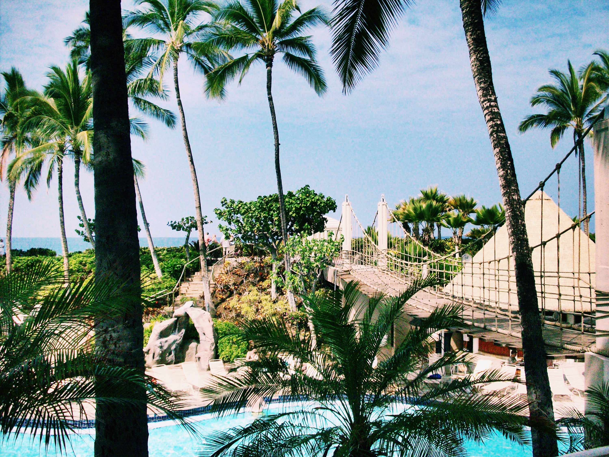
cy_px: 228
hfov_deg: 50.1
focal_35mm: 37
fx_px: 651
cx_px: 304
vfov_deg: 38.7
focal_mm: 6.2
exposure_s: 1/1046
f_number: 5.6
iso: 200
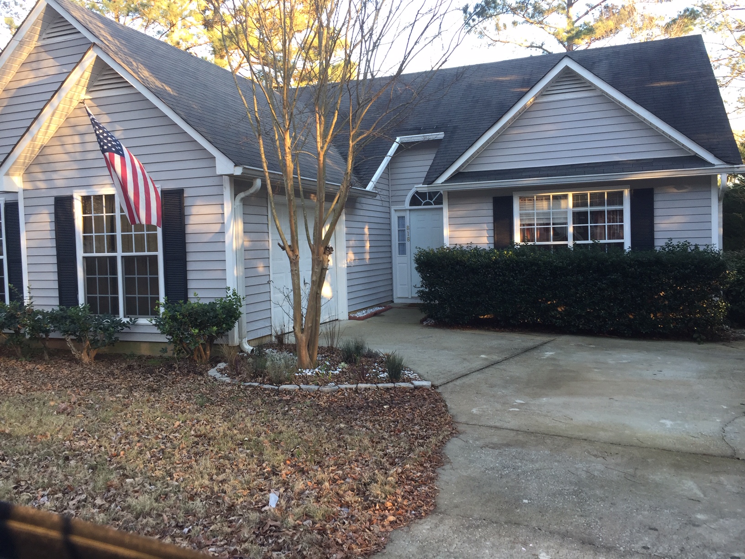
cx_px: 372
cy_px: 280
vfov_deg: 48.2
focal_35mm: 29
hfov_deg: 61.7
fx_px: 624
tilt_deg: -1.7
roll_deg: +0.5
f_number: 2.2
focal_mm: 4.15
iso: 40
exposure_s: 1/60
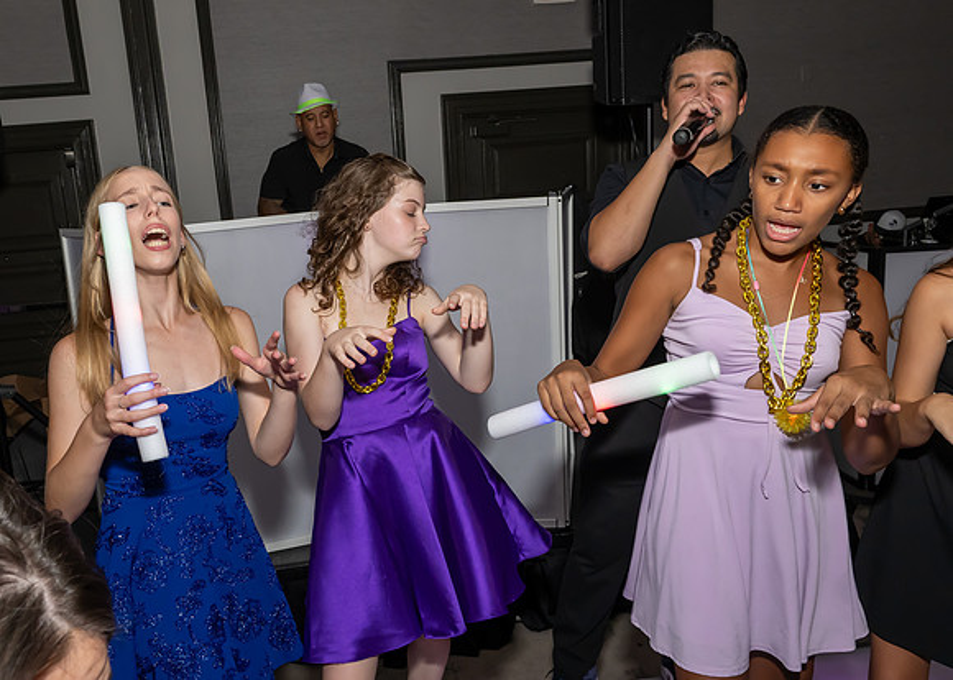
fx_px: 787
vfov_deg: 46.7
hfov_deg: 61.9
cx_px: 386
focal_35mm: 29
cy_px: 332
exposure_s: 1/250
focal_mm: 17
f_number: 7.1
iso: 1000
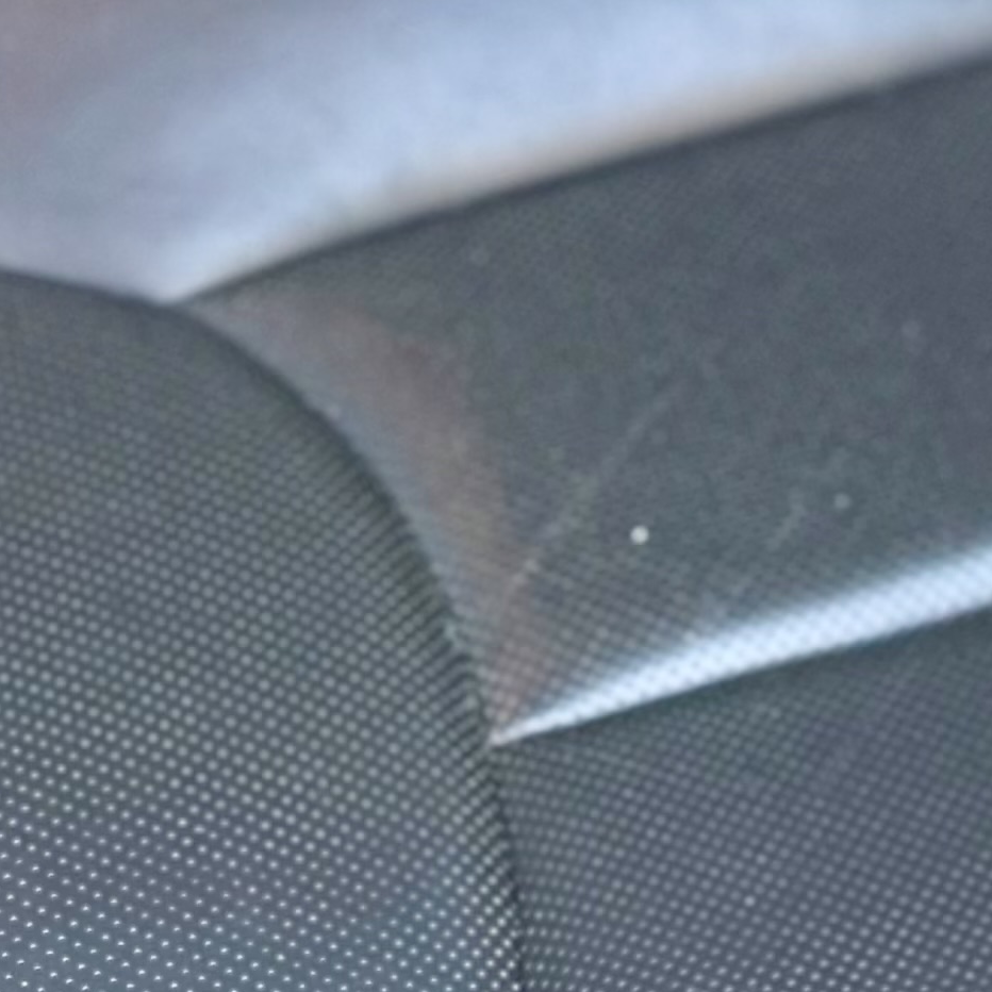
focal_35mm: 130
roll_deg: +11.5
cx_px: 1861
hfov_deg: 12.2
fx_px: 4215
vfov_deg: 11.8
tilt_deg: -36.0
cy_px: -1081
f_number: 1.78
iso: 125
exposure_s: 1/139
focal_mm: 6.76
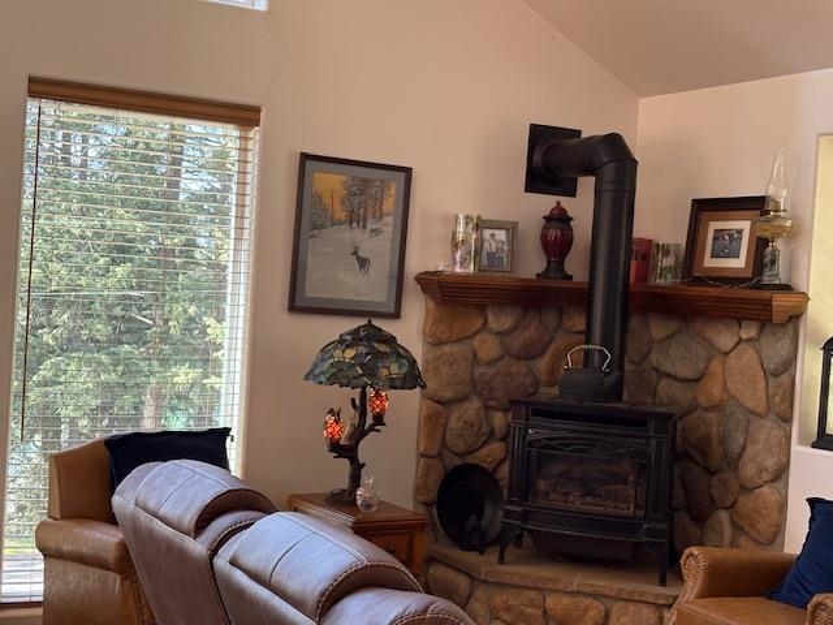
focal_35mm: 52
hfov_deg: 36.8
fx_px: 1251
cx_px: 416
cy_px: 312
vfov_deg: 28.0
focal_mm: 5.96
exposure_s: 1/65
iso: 80
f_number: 1.6
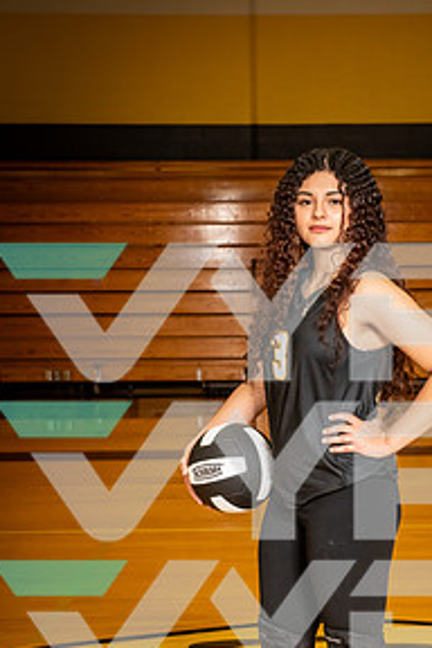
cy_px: 472
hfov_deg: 15.8
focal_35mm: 86
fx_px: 1548
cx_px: 328
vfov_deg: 23.4
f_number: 7.1
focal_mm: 55
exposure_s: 1/320
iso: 800
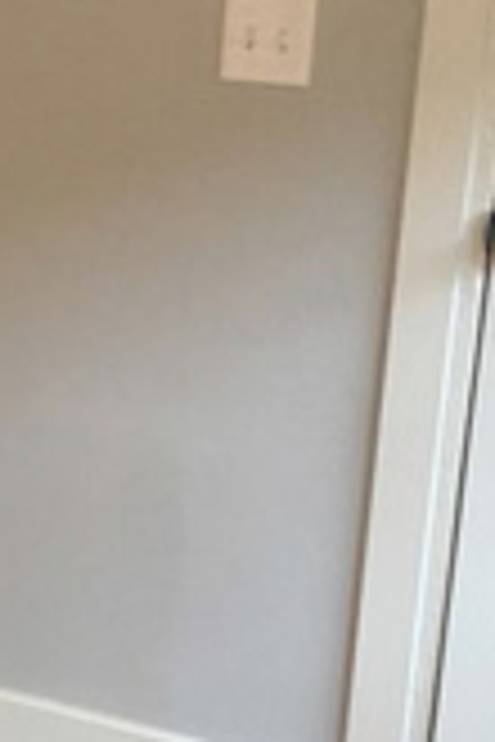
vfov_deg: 17.4
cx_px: -346
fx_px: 2413
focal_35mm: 117
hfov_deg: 11.1
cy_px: 508
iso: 160
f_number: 2.2
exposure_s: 1/33
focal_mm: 4.15
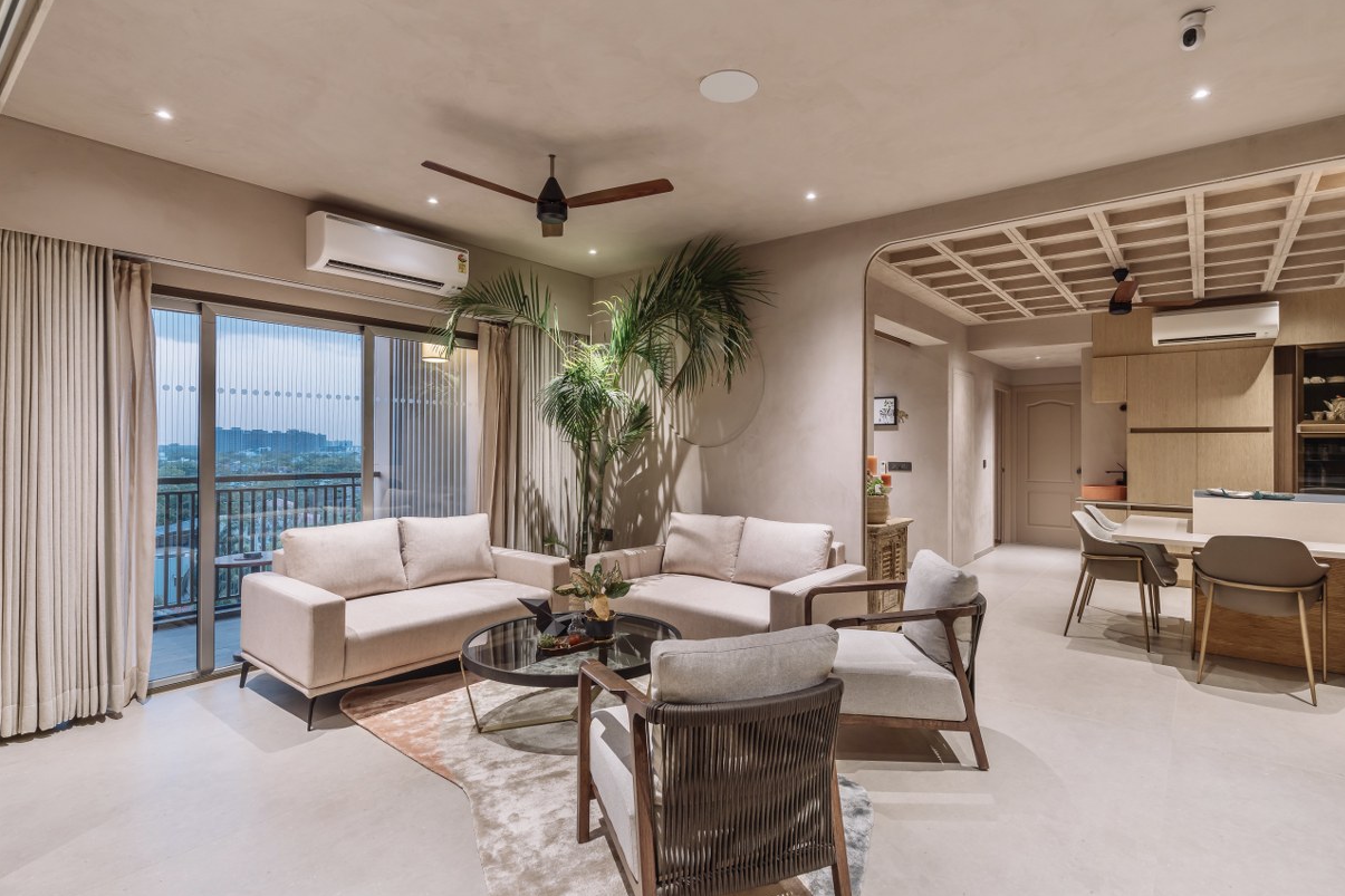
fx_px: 635
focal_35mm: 17
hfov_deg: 93.3
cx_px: 694
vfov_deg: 70.4
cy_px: 446
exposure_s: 1/3
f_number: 8
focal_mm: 16
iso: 200
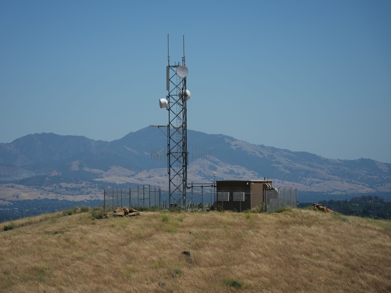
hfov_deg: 15.2
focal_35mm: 130
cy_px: 143
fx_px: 1468
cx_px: 181
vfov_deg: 11.4
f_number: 5.6
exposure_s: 1/3200
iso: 320
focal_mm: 115
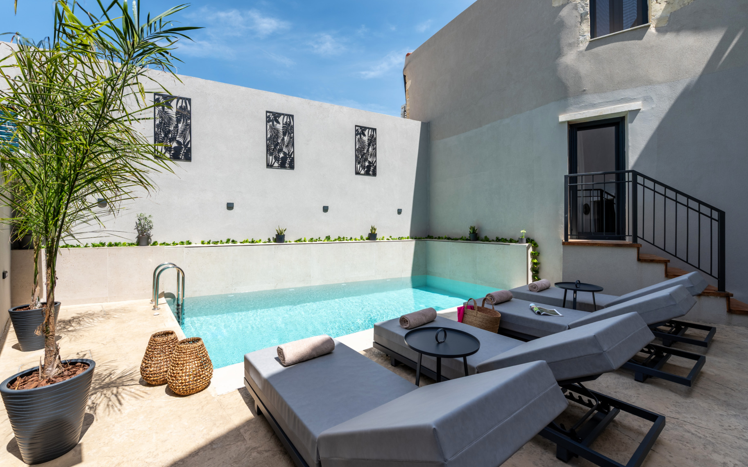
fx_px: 306
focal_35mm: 15
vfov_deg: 74.8
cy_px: 227
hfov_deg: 101.4
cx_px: 360
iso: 100
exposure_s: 1/1000
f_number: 10
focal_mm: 14
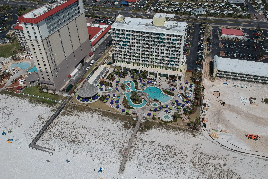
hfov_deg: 65.5
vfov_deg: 46.2
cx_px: 137
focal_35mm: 28
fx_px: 208
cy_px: 73
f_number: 2.6
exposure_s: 1/3200
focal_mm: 4.49
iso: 100
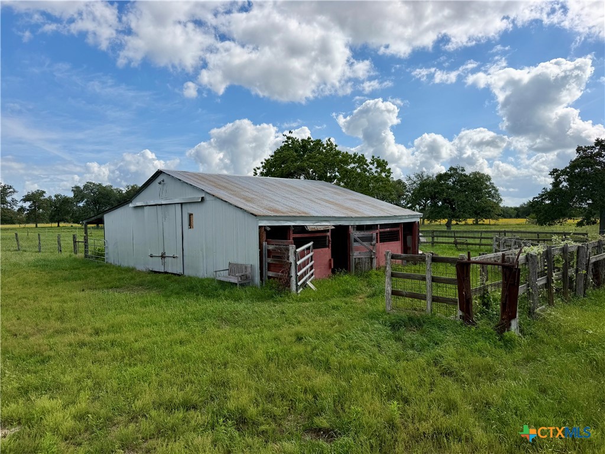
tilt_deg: +0.1
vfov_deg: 56.8
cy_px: 227
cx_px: 302
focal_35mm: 24
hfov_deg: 71.6
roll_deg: +1.0
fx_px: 419
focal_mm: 6.76
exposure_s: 1/6711
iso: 80
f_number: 1.78
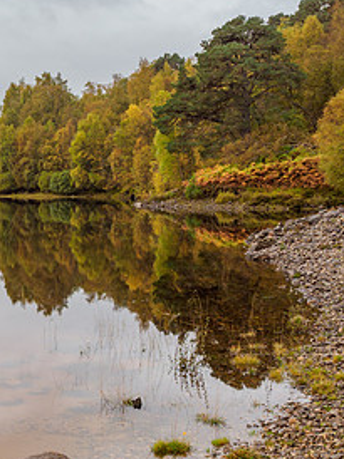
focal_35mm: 72
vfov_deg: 27.1
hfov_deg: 20.2
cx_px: 69
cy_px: 232
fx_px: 955
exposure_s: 1/15
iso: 200
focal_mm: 17
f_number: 7.1
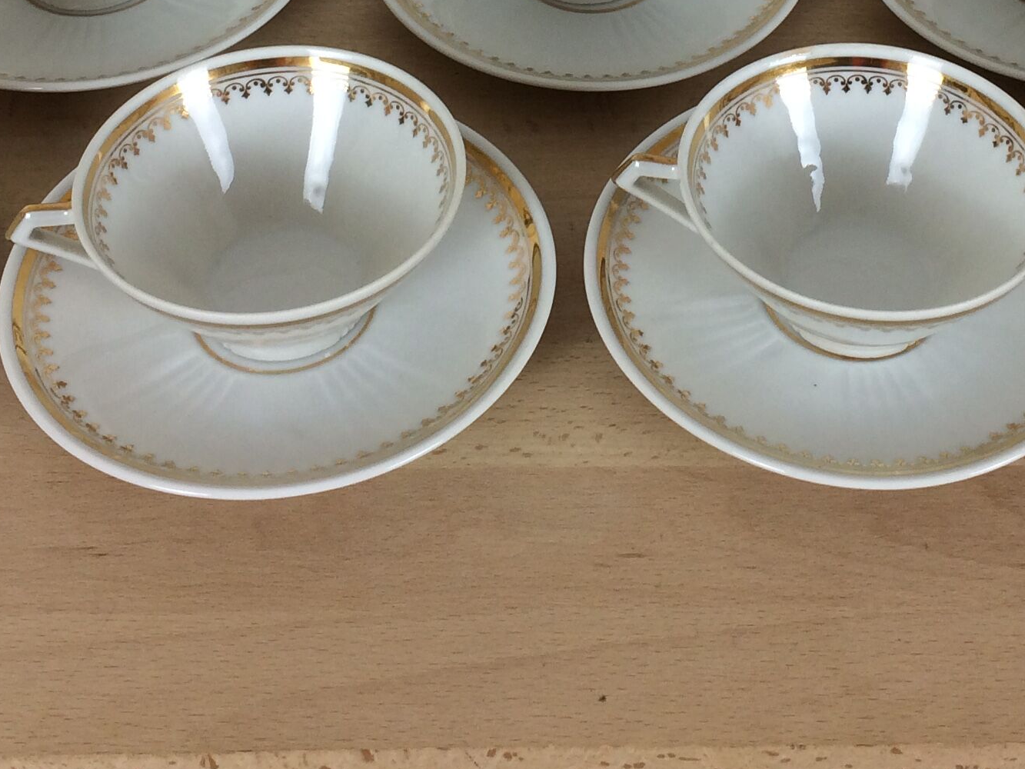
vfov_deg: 19.5
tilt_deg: -35.1
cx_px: 631
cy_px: -162
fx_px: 2103
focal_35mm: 71
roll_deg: -1.5
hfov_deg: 27.3
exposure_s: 1/50
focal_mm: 4.15
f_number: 2.2
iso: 50
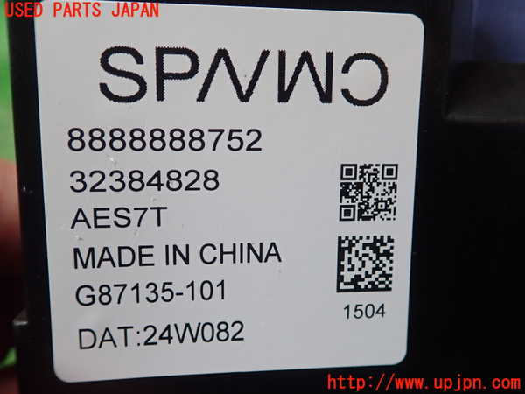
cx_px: 262
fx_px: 455
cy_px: 197
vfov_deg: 46.8
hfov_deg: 60.0
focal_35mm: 30
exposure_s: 1/125
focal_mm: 5.5
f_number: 2.3
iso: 320
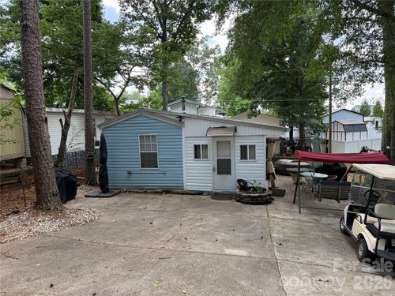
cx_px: 198
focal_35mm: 24
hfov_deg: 71.6
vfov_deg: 56.8
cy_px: 148
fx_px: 274
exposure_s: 1/383
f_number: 1.78
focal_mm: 6.76
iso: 100
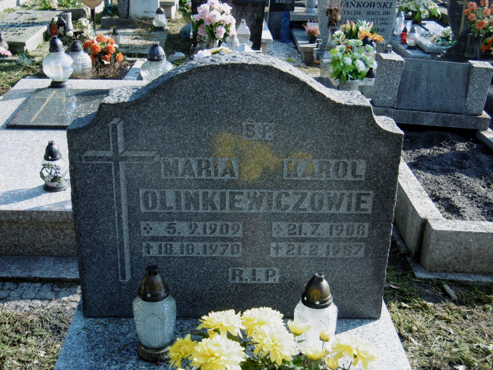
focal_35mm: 51
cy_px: 185
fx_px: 726
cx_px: 246
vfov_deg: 28.6
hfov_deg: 37.5
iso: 100
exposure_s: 1/250
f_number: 4
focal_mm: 9.2
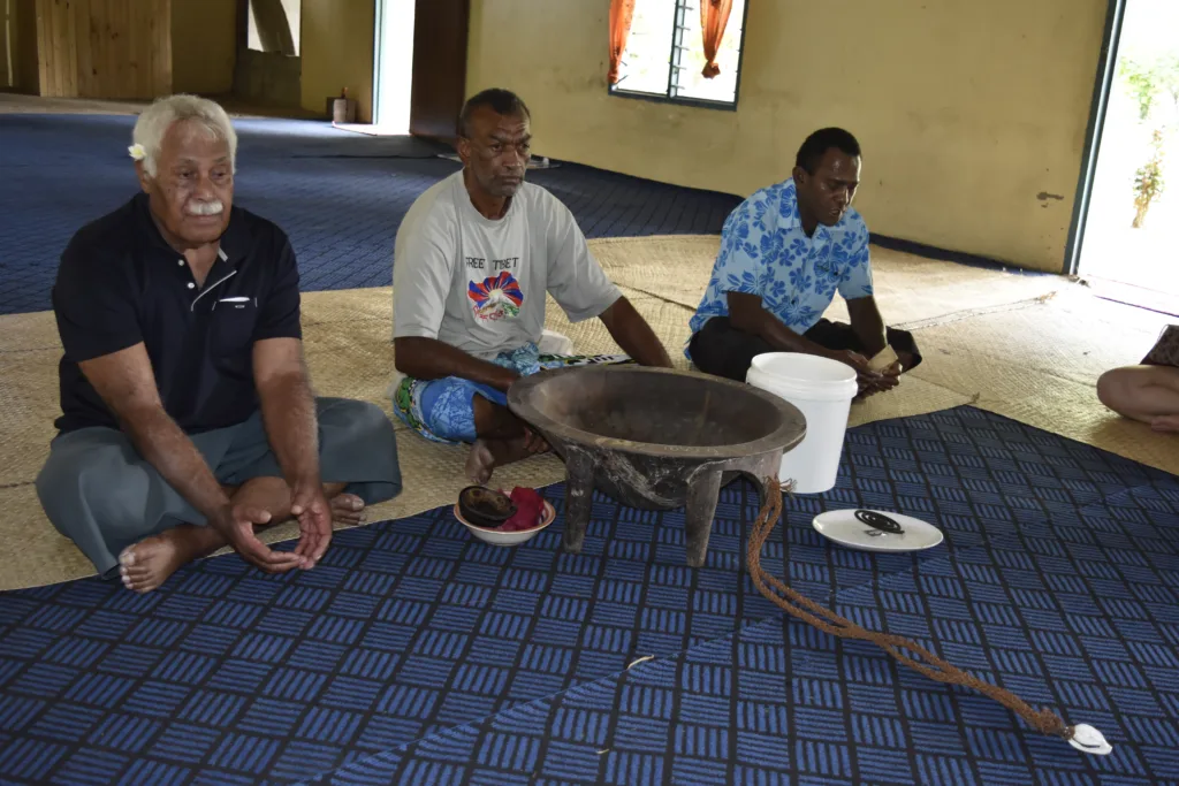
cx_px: 590
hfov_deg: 55.1
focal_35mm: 34
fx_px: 1130
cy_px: 393
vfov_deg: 38.4
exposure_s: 1/60
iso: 900
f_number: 3.8
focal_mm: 23
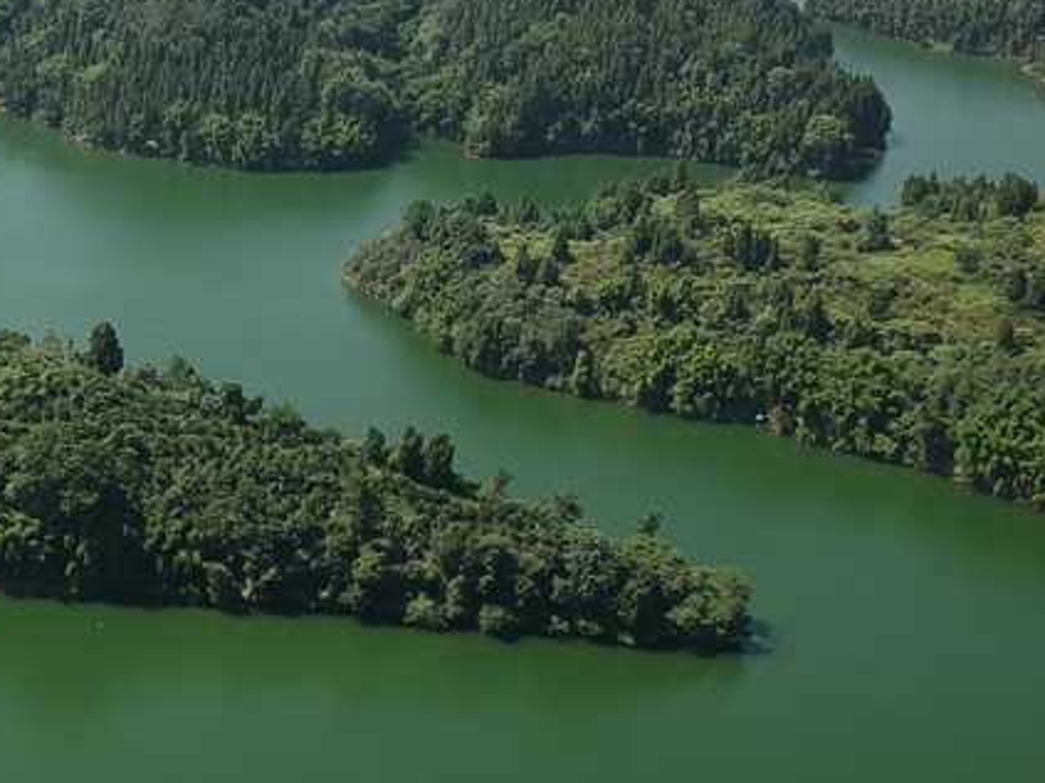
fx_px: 2143
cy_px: 363
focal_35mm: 71
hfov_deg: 25.2
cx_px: -133
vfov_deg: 20.7
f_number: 2.6
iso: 100
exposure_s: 1/400
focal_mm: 4.49
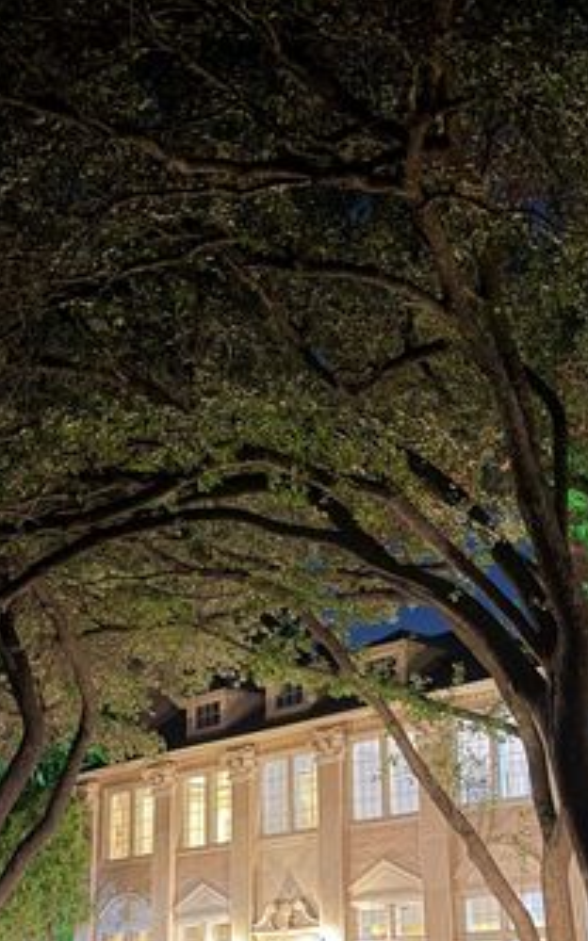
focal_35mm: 51
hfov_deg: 25.1
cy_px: 646
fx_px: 1308
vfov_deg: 39.0
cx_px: 413
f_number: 1.78
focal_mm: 6.76
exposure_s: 1/9
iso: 1250
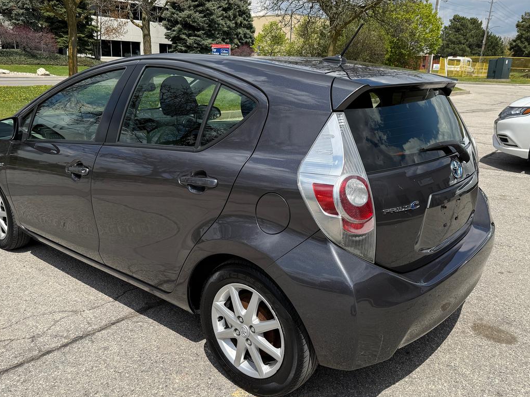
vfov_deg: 46.8
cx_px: 250
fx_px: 459
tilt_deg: -16.3
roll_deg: -2.3
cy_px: 203
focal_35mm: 30
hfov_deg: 59.9
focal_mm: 6.76
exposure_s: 1/4673
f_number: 1.78
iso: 80
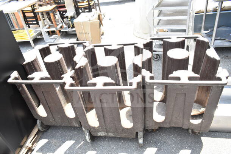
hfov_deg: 67.4
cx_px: 116
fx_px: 173
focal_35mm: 27
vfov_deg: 48.0
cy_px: 77
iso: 1600
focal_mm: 18
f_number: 10
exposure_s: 1/400
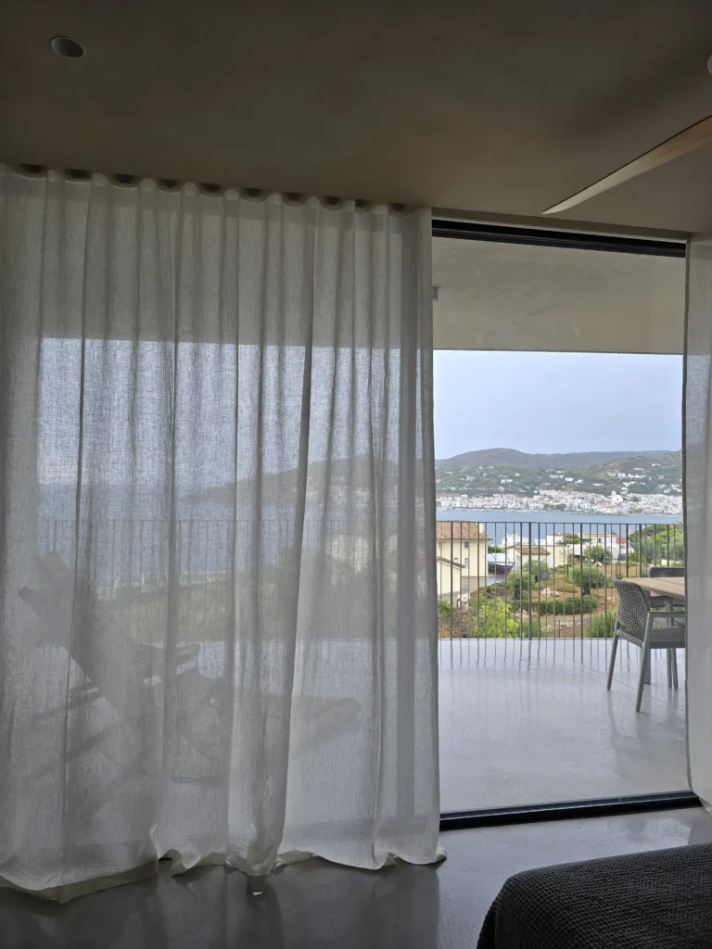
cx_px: 356
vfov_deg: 73.9
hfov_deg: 58.9
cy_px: 474
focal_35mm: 23
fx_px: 631
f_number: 1.7
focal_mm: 6.3
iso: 40
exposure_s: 1/180
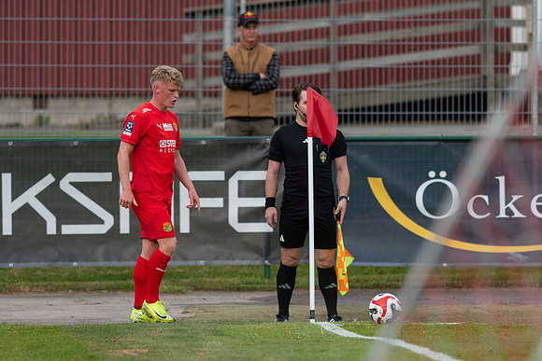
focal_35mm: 450
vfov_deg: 3.1
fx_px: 6776
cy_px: 180
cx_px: 271
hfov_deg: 4.6
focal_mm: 300
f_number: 3.2
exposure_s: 1/1250
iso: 320
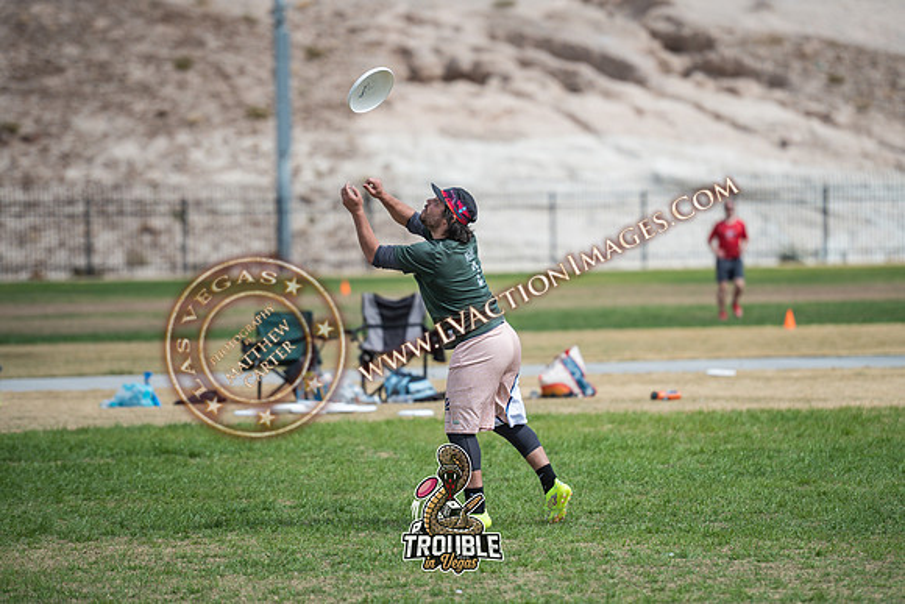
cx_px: 519
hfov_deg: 8.9
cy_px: 305
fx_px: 5801
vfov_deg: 6.0
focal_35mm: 231
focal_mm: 200
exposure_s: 1/5000
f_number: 3.2
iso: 160
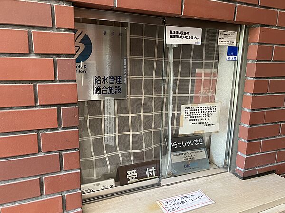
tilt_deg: -10.2
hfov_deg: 63.4
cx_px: 142
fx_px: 231
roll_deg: -1.9
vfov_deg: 49.7
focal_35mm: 28
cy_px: 106
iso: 200
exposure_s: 1/60
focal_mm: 3.99
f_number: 1.8
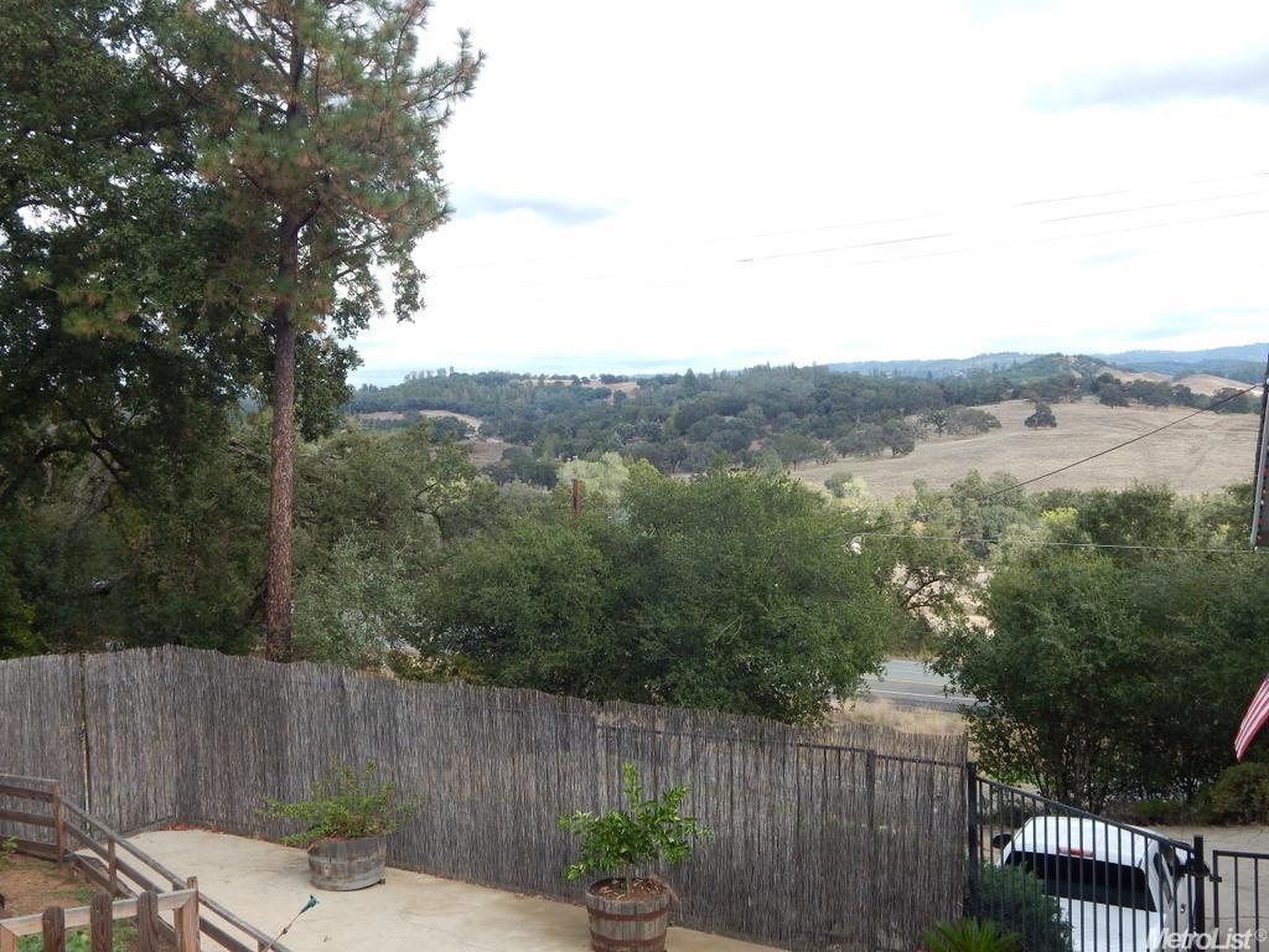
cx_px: 634
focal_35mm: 38
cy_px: 476
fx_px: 1393
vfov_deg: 37.7
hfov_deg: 49.0
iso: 125
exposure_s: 1/400
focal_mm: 6.8
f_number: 3.4
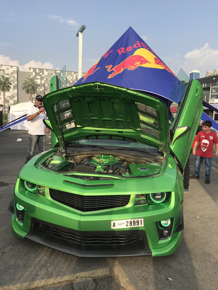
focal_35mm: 28
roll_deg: -1.6
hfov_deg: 49.7
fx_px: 235
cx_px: 109
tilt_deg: -5.4
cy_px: 145
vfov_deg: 63.4
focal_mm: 3.99
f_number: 1.8
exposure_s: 1/1312
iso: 20
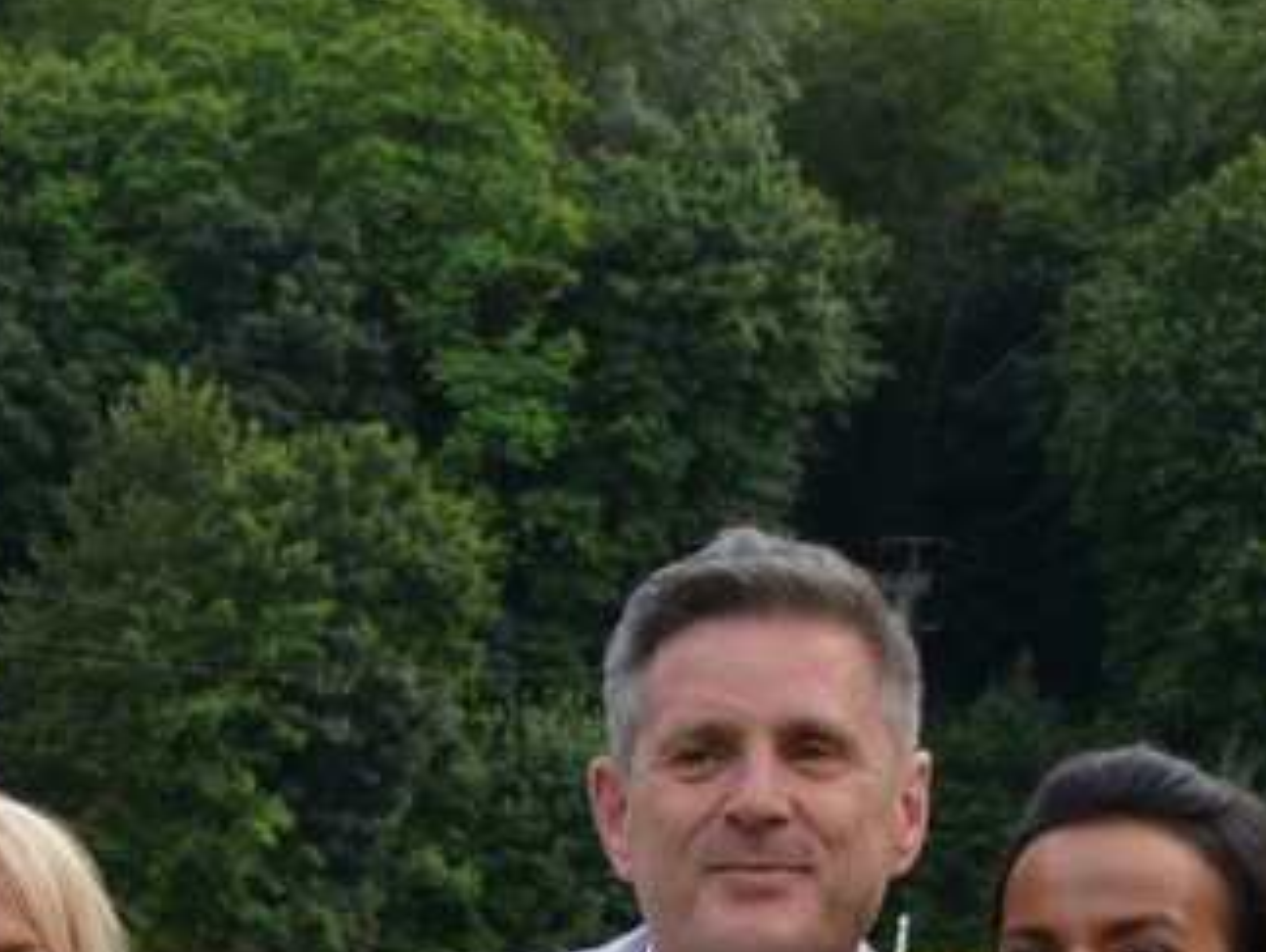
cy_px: 2166
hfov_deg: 10.2
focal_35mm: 194
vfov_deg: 7.3
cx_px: 296
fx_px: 7103
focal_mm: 34
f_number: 5.6
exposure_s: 1/125
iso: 250
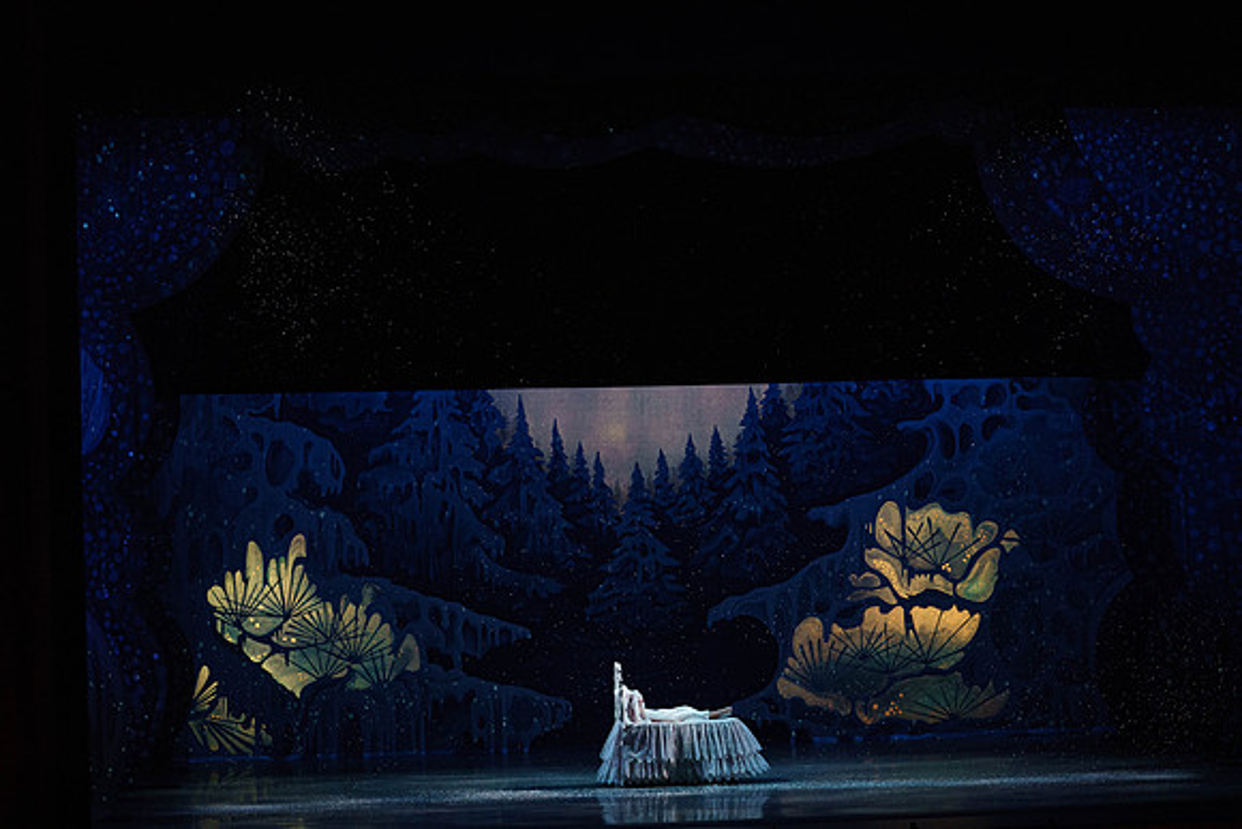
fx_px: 2864
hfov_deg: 24.5
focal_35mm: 83
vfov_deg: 16.5
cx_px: 621
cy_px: 414
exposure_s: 1/320
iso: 5000
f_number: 2.8
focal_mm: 83
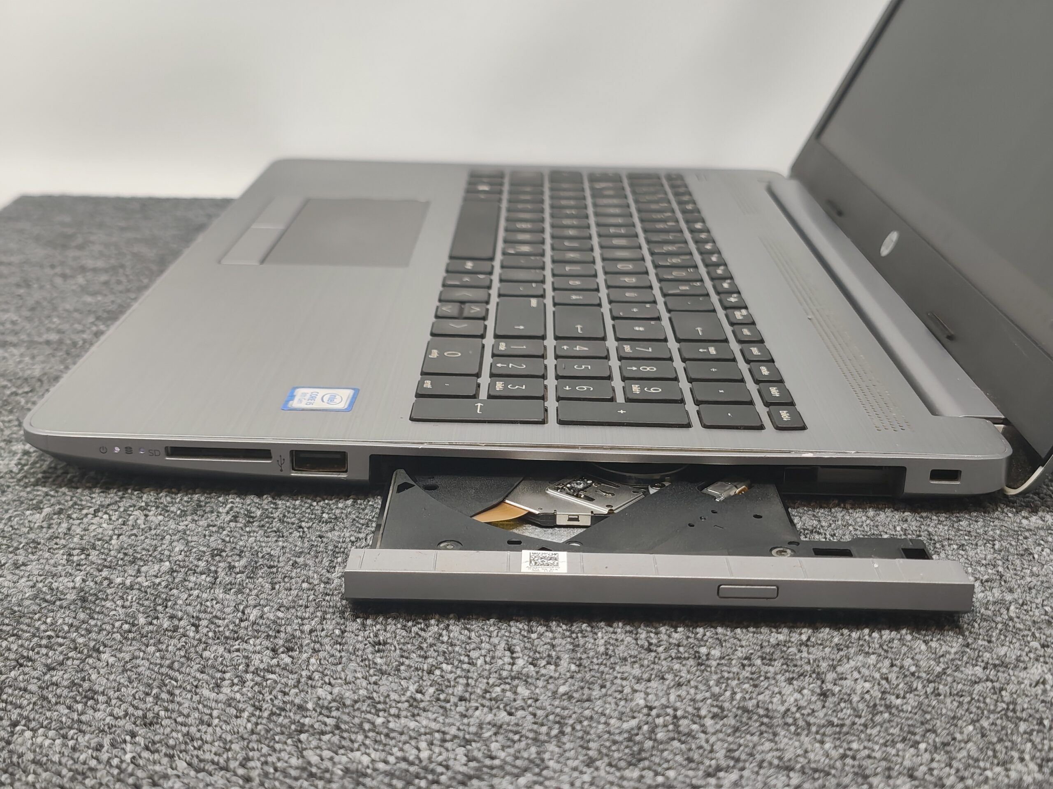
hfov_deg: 41.2
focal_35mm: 46
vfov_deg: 31.5
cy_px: 394
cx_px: 526
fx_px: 1399
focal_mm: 6.07
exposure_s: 1/100
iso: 200
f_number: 1.7
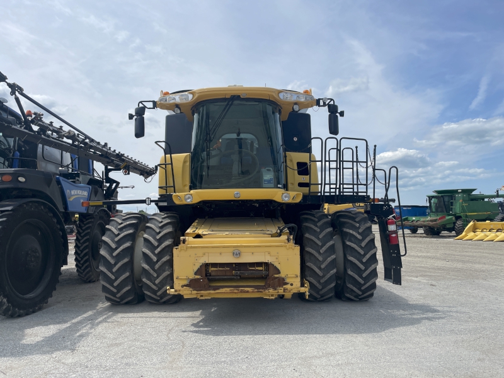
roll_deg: +0.6
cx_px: 252
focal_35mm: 26
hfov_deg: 67.3
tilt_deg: +5.3
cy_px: 189
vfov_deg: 53.1
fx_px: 379
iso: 32
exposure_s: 1/5814
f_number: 1.6
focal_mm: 4.2
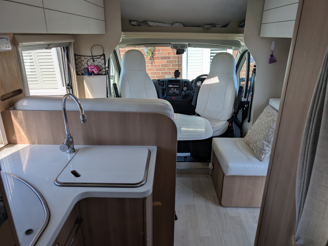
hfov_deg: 71.6
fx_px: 227
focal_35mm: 24
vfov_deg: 56.8
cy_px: 123
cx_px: 164
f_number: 1.68
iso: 21
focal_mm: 6.9
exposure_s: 1/470
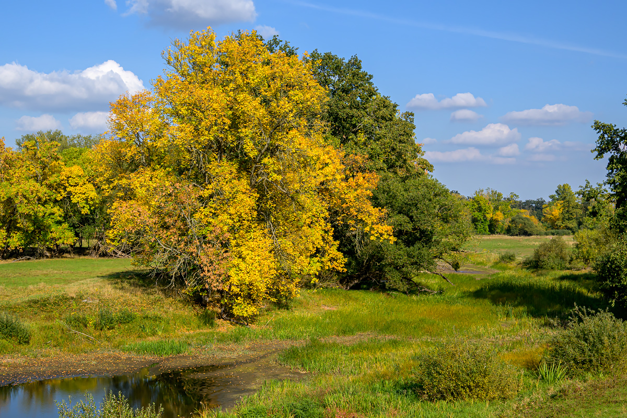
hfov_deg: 41.7
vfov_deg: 28.5
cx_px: 314
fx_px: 823
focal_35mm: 47
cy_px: 209
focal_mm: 31.5
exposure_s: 1/500
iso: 200
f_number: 8
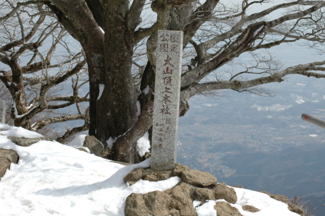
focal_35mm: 82
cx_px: 162
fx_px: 744
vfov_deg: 16.5
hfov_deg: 24.6
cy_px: 108
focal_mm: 55
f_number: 11
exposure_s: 1/500
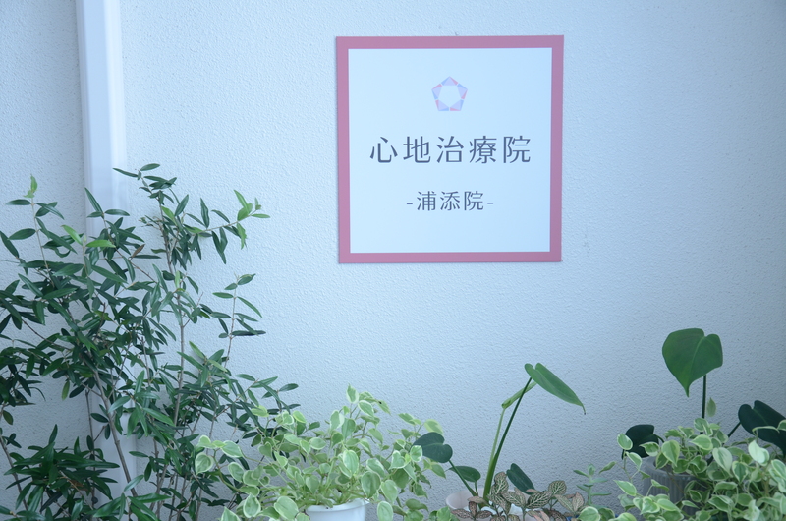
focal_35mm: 52
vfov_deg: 25.6
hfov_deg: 37.9
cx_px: 393
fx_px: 1144
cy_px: 260
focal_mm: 35
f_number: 4.5
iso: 400
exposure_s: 1/125
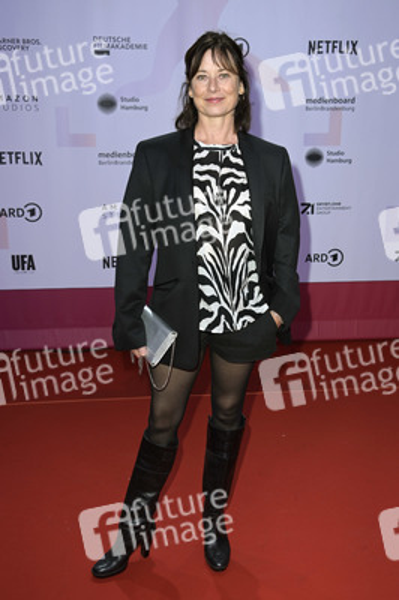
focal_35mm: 40
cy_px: 300
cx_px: 200
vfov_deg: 48.5
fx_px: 666
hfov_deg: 33.3
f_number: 5.6
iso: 400
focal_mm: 40
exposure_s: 1/250
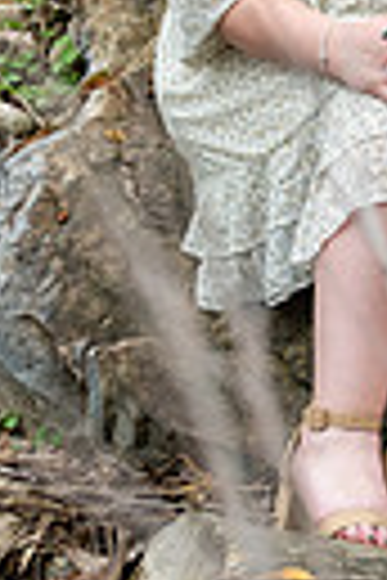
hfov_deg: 5.2
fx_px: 4224
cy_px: 27
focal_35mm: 262
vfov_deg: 7.8
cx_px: 346
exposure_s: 1/320
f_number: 4
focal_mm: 50
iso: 250
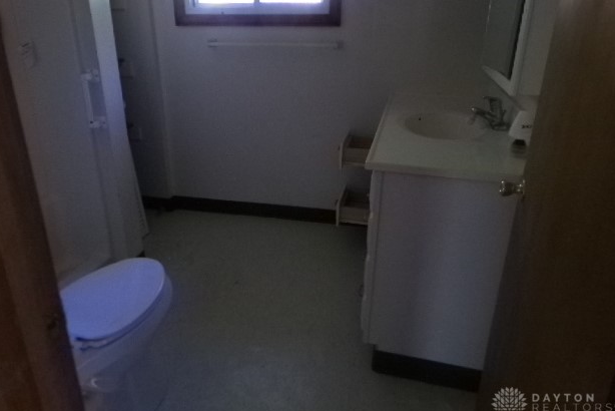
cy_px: 176
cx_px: 298
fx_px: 444
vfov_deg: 49.4
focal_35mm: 26
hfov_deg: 69.4
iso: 800
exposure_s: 1/60
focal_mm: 4.3
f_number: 3.7
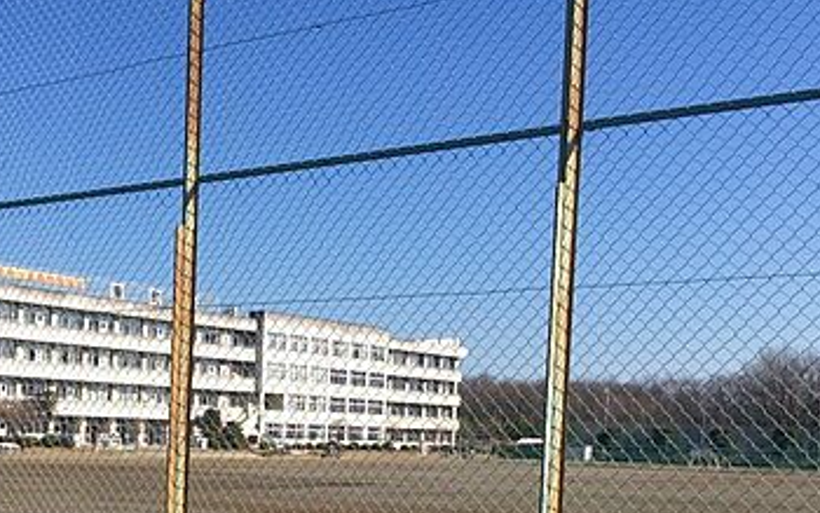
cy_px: 454
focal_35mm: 58
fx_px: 1297
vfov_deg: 21.9
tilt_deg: -1.5
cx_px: 255
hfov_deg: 34.7
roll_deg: -0.8
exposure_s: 1/1330
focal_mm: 3.3
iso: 32
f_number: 2.4
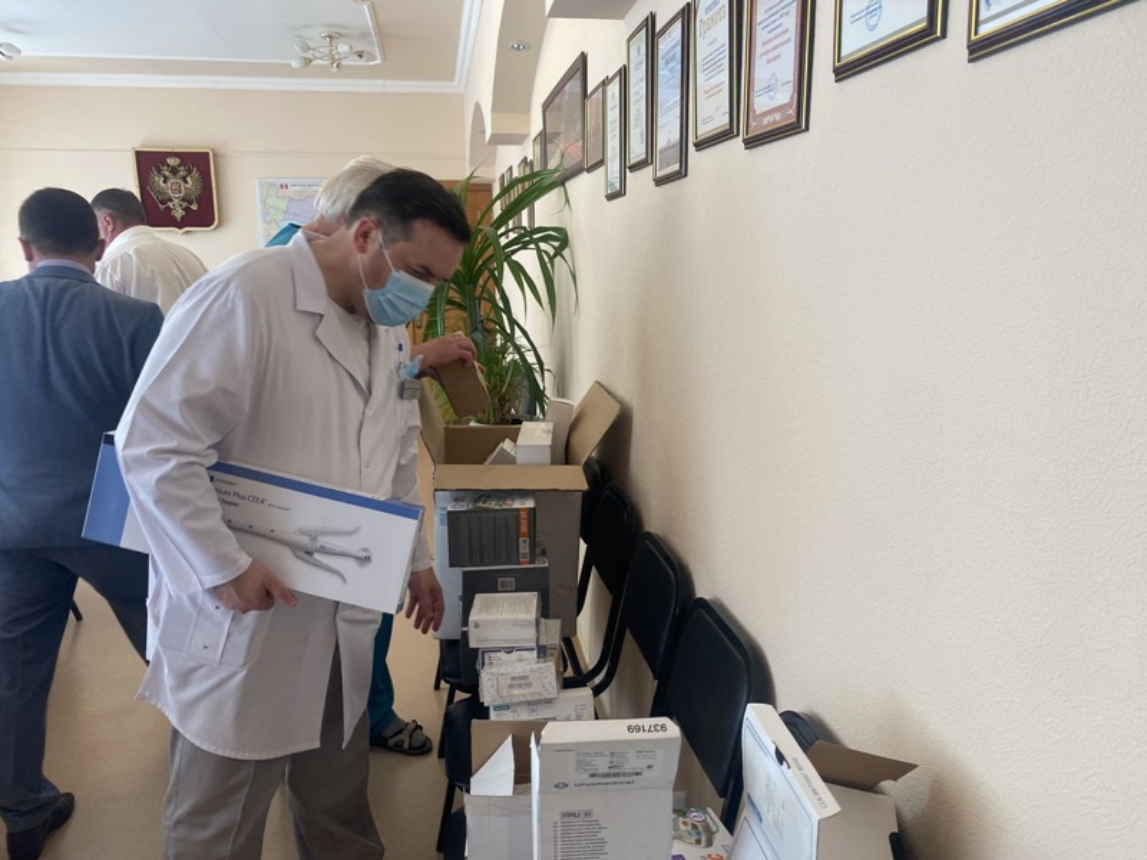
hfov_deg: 67.3
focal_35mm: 26
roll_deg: -1.9
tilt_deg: -8.6
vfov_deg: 53.1
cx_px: 574
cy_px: 430
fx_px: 862
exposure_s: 1/100
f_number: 1.8
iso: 64
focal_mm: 4.25
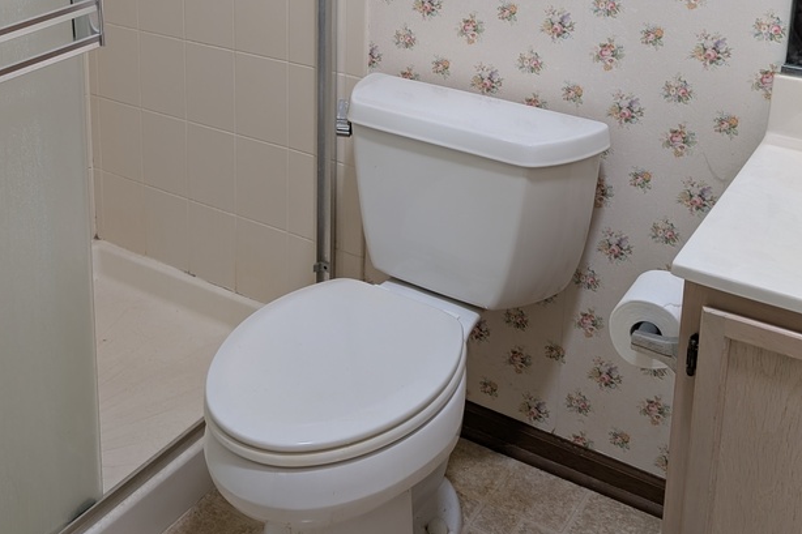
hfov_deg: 44.1
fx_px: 980
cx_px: 289
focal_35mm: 44
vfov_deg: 28.5
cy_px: -7
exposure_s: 1/23.8
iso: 71
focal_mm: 6.9
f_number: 1.68
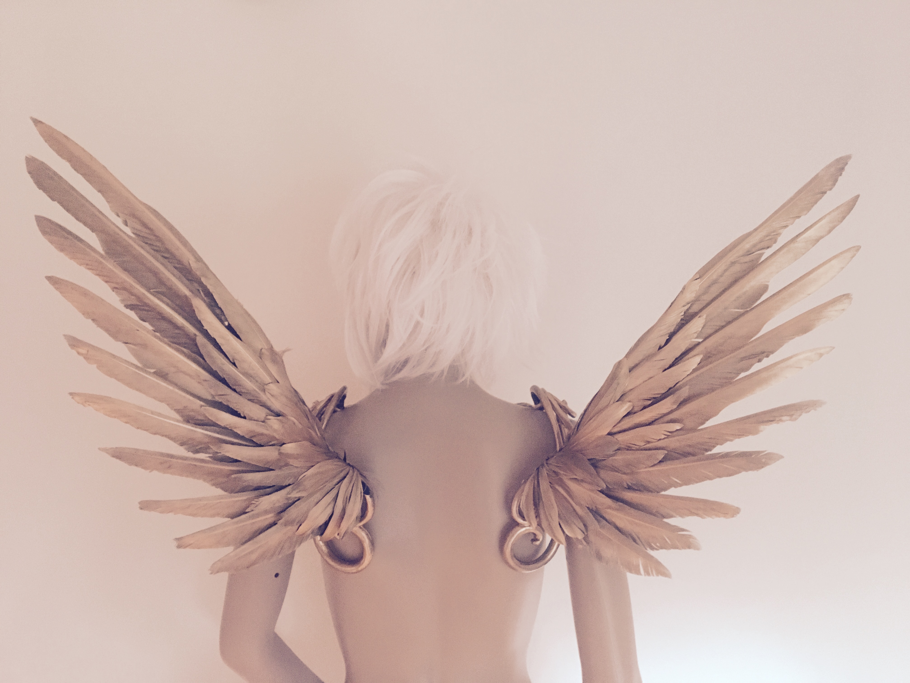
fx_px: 762
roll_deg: +0.3
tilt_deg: -0.3
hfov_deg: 61.7
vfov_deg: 48.2
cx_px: 455
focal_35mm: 29
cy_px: 342
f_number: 2.2
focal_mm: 4.15
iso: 500
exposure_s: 1/15
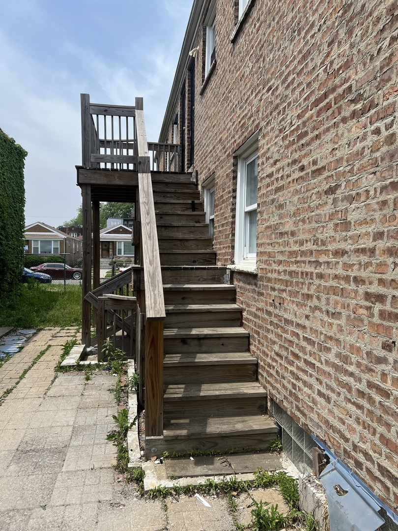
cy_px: 266
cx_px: 199
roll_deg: -0.1
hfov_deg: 53.1
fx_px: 399
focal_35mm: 26
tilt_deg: -0.8
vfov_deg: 67.3
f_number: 1.5
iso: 50
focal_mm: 5.7
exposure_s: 1/3257
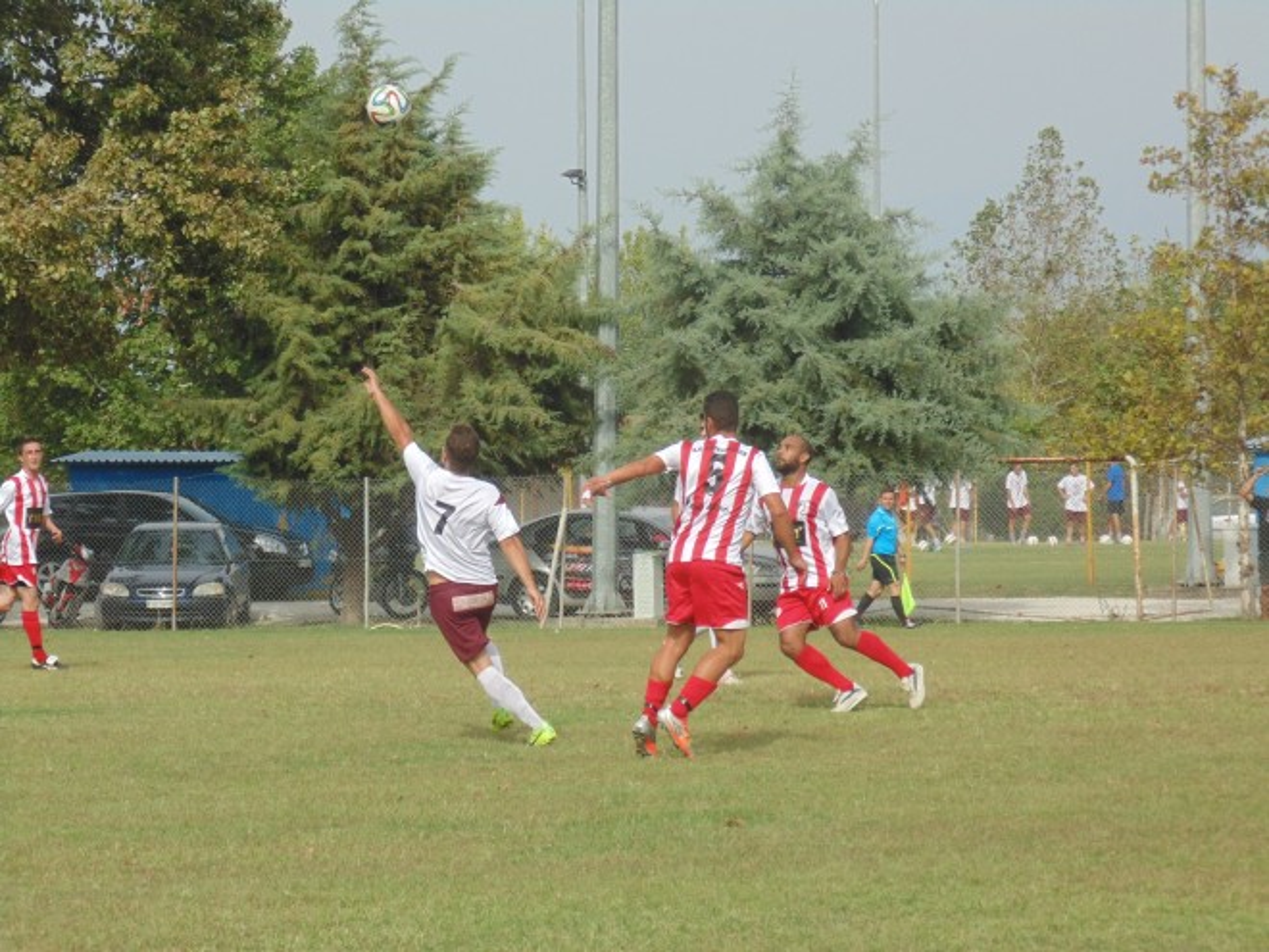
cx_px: 634
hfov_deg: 10.4
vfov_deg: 7.8
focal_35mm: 190
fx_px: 6965
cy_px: 476
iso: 80
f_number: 5.4
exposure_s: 1/400
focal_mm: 34.2
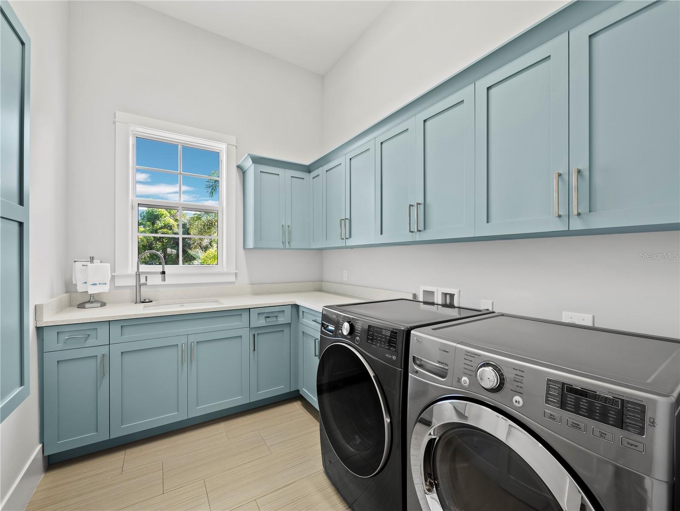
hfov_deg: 102.1
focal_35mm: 14
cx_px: 340
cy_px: 256
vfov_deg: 85.7
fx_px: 275
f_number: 7.1
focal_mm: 7
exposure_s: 1/4
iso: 400
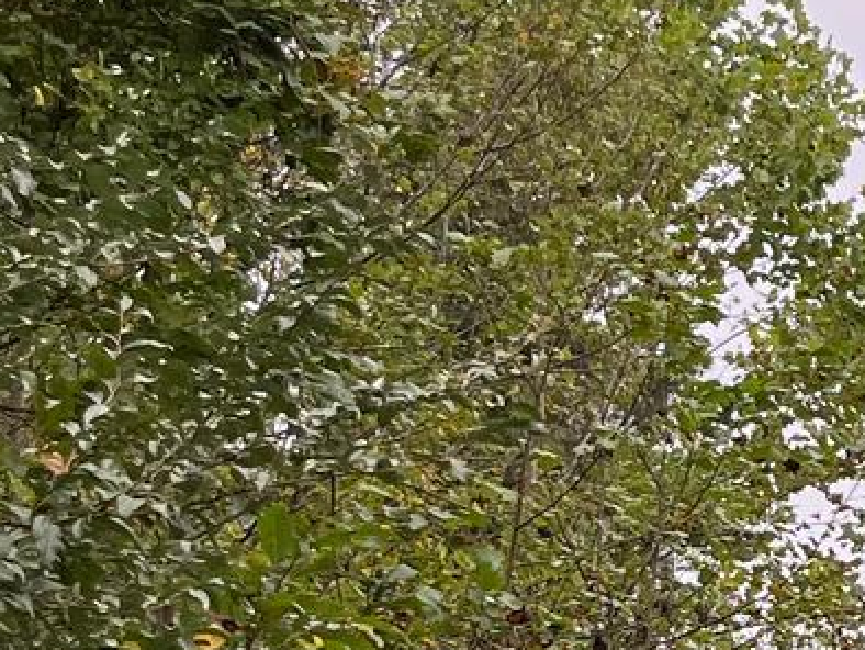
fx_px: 3375
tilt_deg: +8.0
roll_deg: +0.7
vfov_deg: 10.8
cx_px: 948
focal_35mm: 135
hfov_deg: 14.3
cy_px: 747
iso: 50
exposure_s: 1/816
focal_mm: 5.1
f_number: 1.6
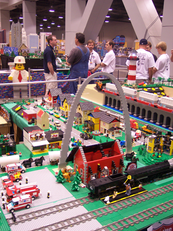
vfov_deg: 49.0
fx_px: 253
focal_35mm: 38
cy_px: 116
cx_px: 86
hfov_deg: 37.7
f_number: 2.8
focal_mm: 8
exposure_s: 1/30
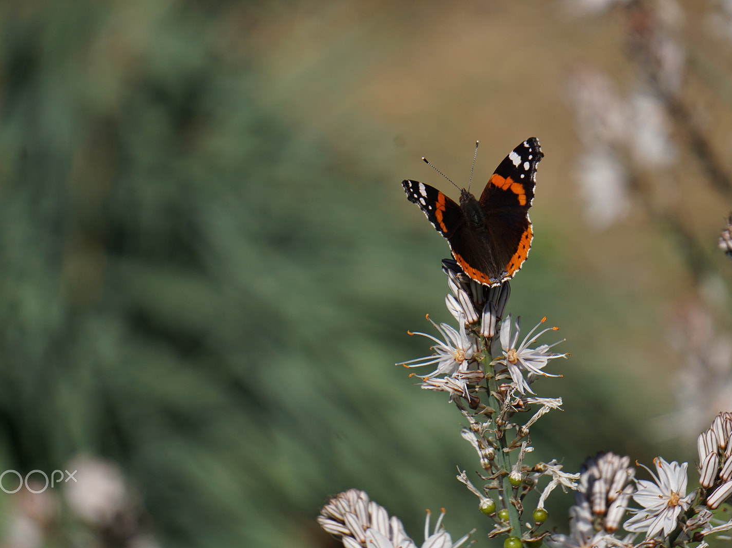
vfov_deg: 4.3
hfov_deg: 5.8
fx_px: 7230
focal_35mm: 342
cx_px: 362
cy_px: 275
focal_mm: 210
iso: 100
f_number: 7.1
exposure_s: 1/500
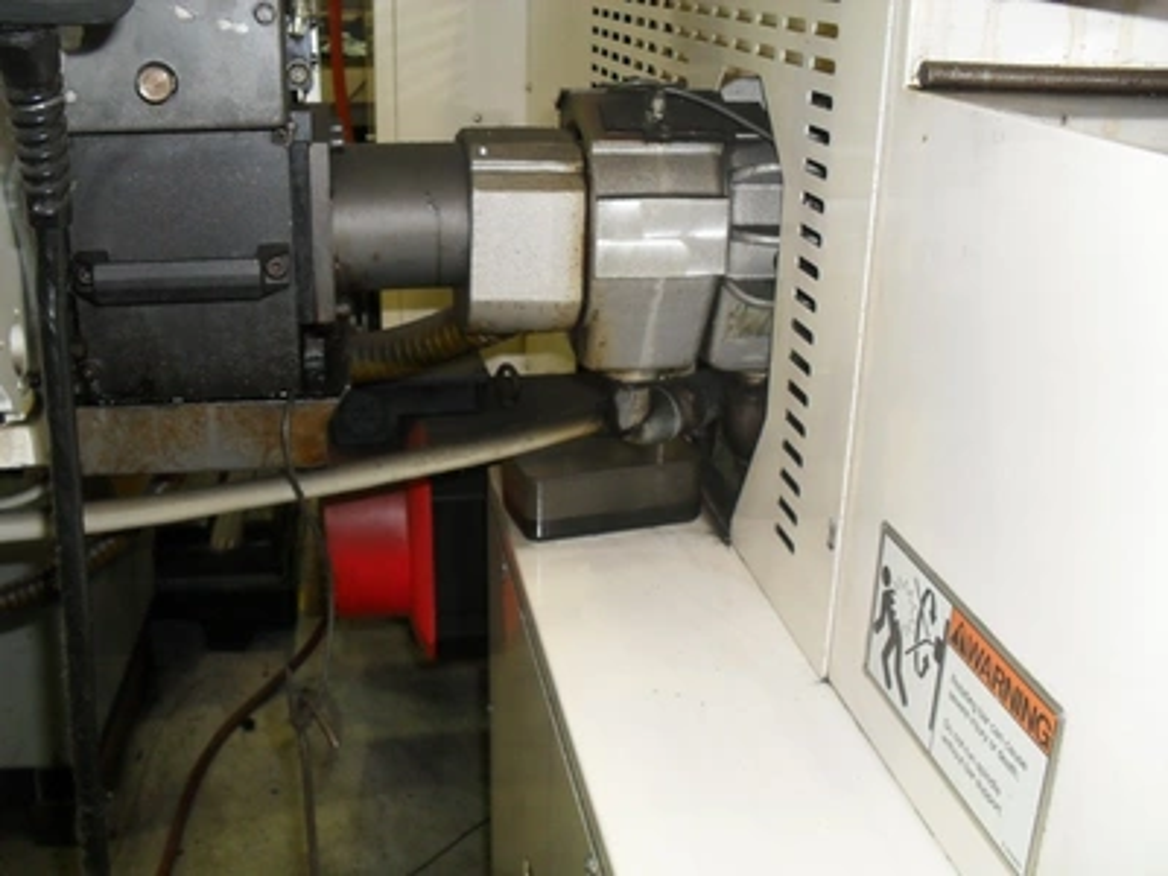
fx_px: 1181
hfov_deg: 52.6
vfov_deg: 40.7
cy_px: 438
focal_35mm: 35
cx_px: 584
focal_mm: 6.3
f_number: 3.2
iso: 200
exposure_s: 1/45
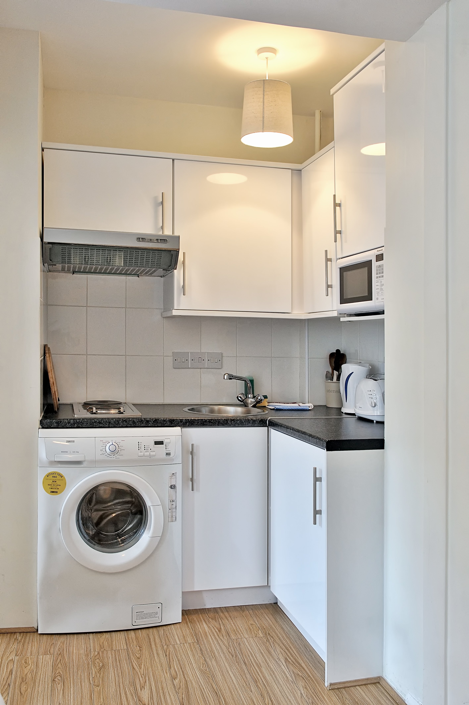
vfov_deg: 63.7
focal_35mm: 29
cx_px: 234
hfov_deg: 44.9
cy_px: 352
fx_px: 567
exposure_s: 1/60
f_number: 7.1
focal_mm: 29
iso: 1000
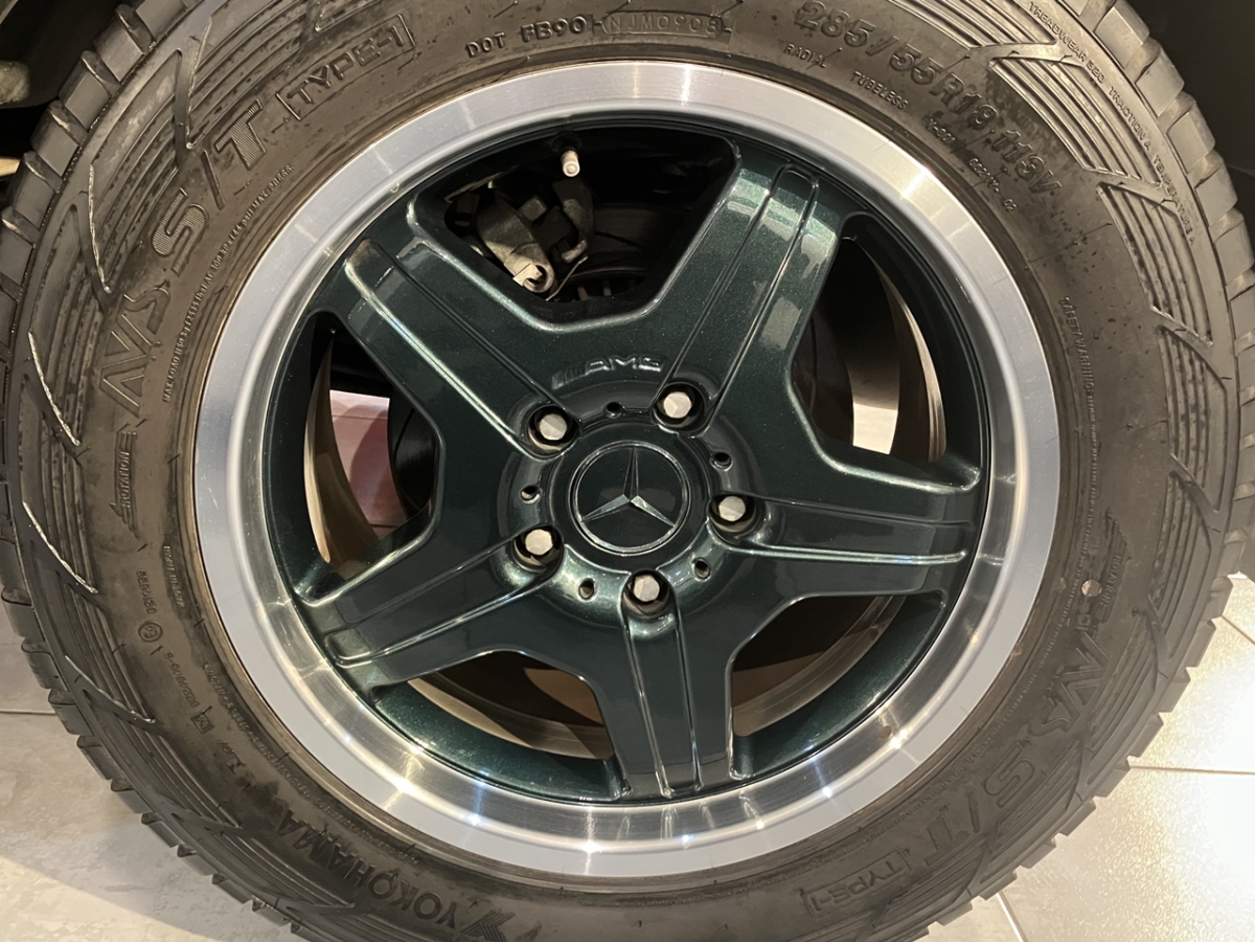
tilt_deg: -18.9
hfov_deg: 63.4
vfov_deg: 49.7
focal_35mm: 28
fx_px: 1015
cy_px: 471
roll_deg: -5.6
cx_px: 628
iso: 400
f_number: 1.8
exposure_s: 1/25
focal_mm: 3.99
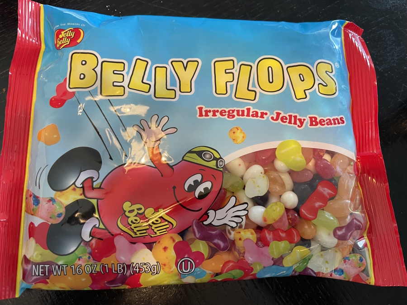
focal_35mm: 26
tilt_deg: -76.6
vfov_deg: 53.1
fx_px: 306
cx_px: 204
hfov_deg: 67.3
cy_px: 152
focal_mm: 4.2
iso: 200
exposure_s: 1/60
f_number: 1.6
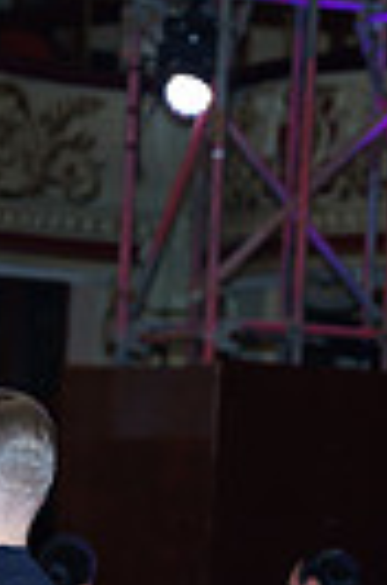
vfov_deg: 6.2
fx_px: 5365
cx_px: -56
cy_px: 941
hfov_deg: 4.1
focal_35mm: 331
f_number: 2.8
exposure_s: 1/200
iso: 400
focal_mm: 65
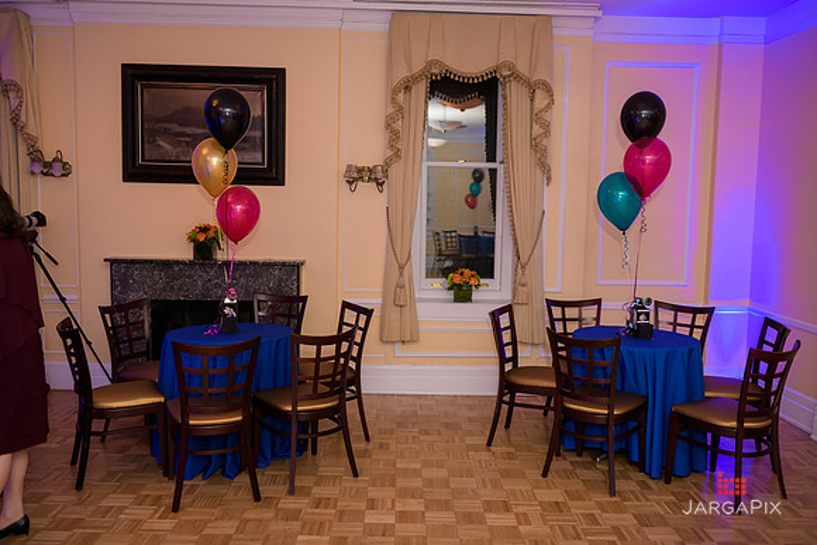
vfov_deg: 41.1
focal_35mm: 32
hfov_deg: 58.7
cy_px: 272
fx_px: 726
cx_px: 408
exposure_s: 1/125
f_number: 3.2
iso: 1600
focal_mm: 32
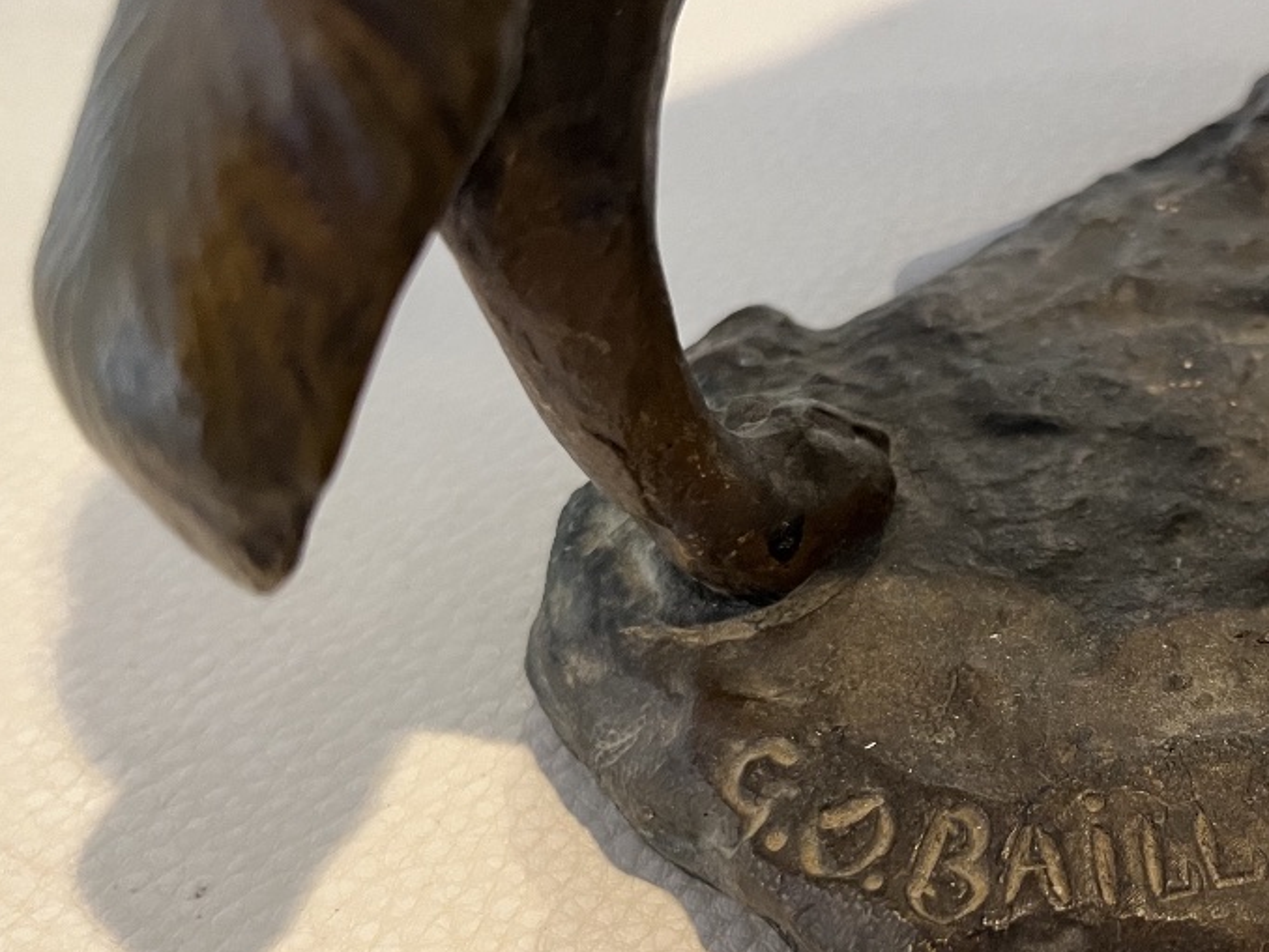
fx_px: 1687
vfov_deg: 31.4
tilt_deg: -46.0
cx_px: 1016
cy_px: 580
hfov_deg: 39.6
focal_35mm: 46
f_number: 1.6
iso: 250
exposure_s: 1/50
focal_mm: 5.1
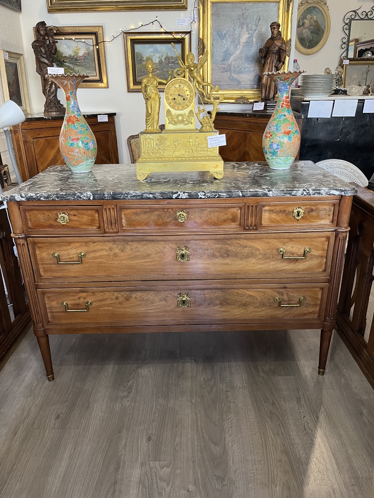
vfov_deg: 67.3
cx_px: 187
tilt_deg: -24.6
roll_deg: +2.0
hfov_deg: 53.1
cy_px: 249
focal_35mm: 26
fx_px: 375
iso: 125
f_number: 1.6
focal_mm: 5.1
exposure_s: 1/100
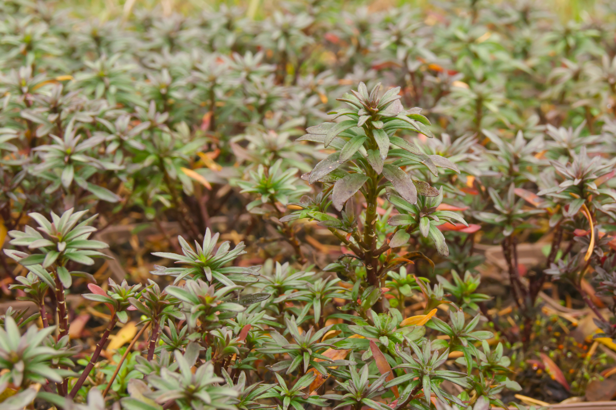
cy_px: 205
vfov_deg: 18.2
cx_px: 308
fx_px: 1283
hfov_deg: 27.0
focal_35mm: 75
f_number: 13
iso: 1250
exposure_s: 1/80
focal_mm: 50
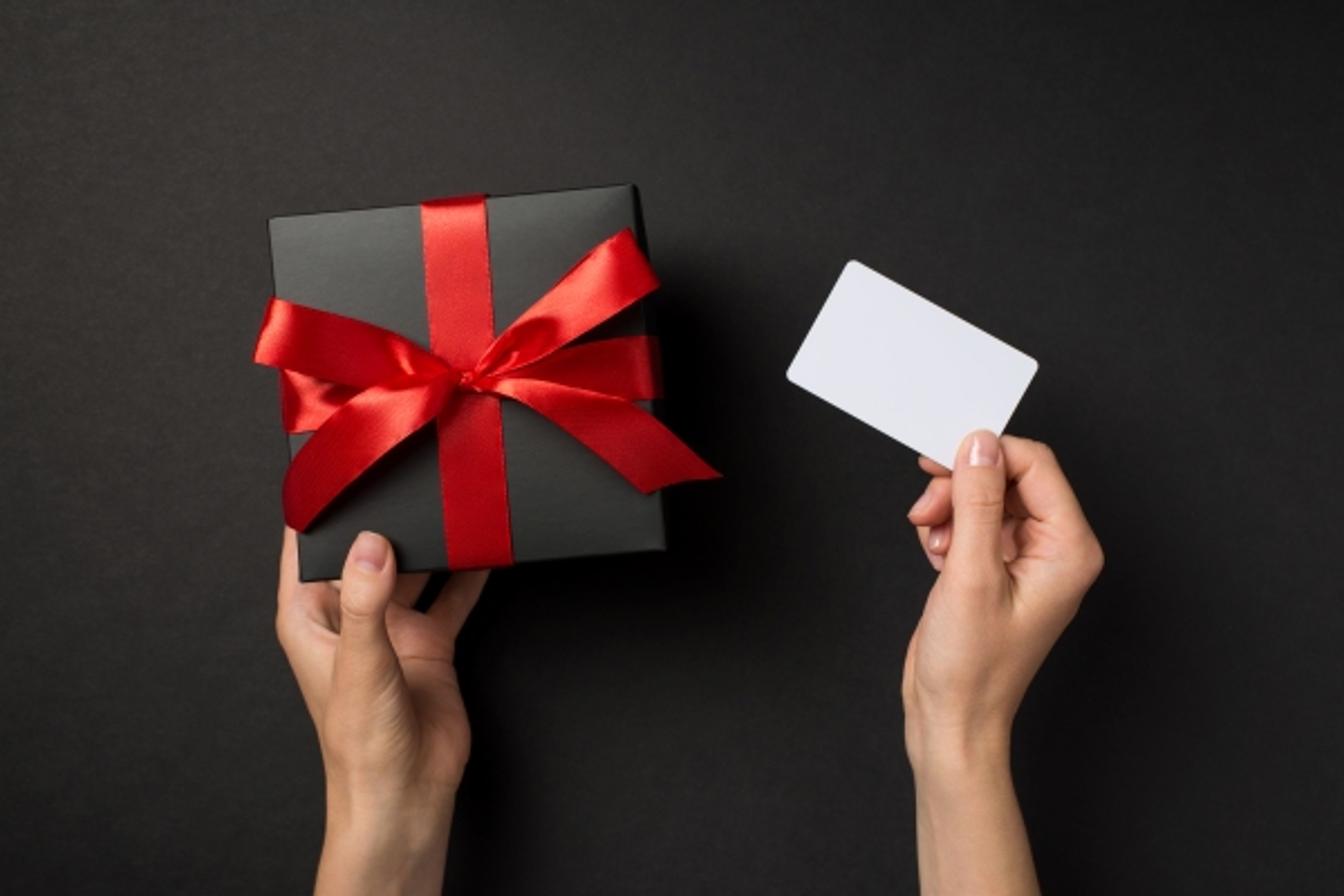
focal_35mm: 50
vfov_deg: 27.0
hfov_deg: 39.6
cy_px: 448
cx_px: 672
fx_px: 1867
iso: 100
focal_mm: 50
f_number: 8
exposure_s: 1/125
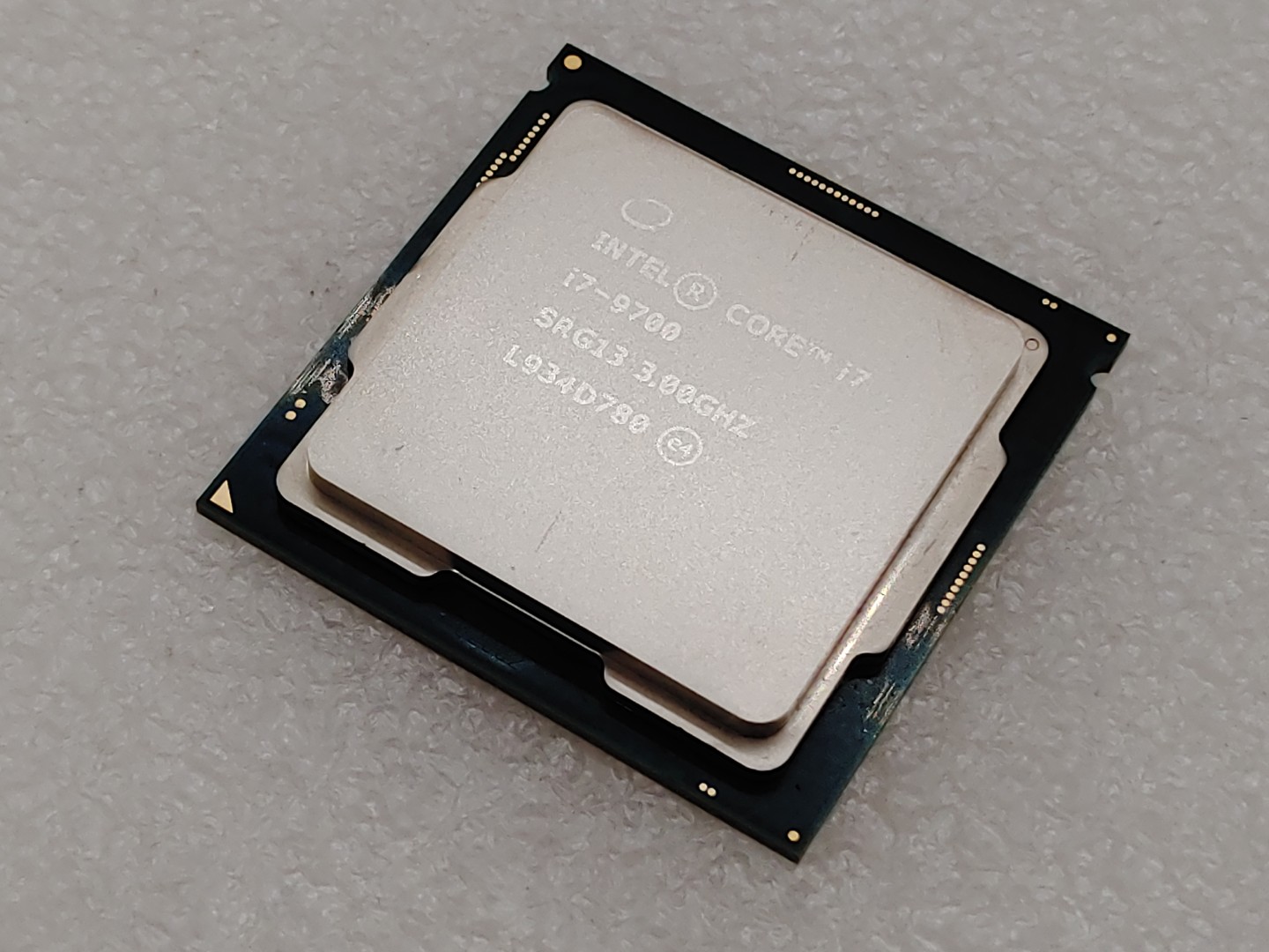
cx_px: 634
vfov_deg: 20.4
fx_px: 2639
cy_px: 476
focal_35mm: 72
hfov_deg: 27.0
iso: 100
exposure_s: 1/600
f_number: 1.8
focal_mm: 4.36
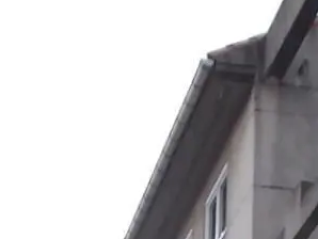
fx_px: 1554
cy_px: 603
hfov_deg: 11.6
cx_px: 37
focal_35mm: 169
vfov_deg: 8.0
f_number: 3.4
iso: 80
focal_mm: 5.3
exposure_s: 1/200
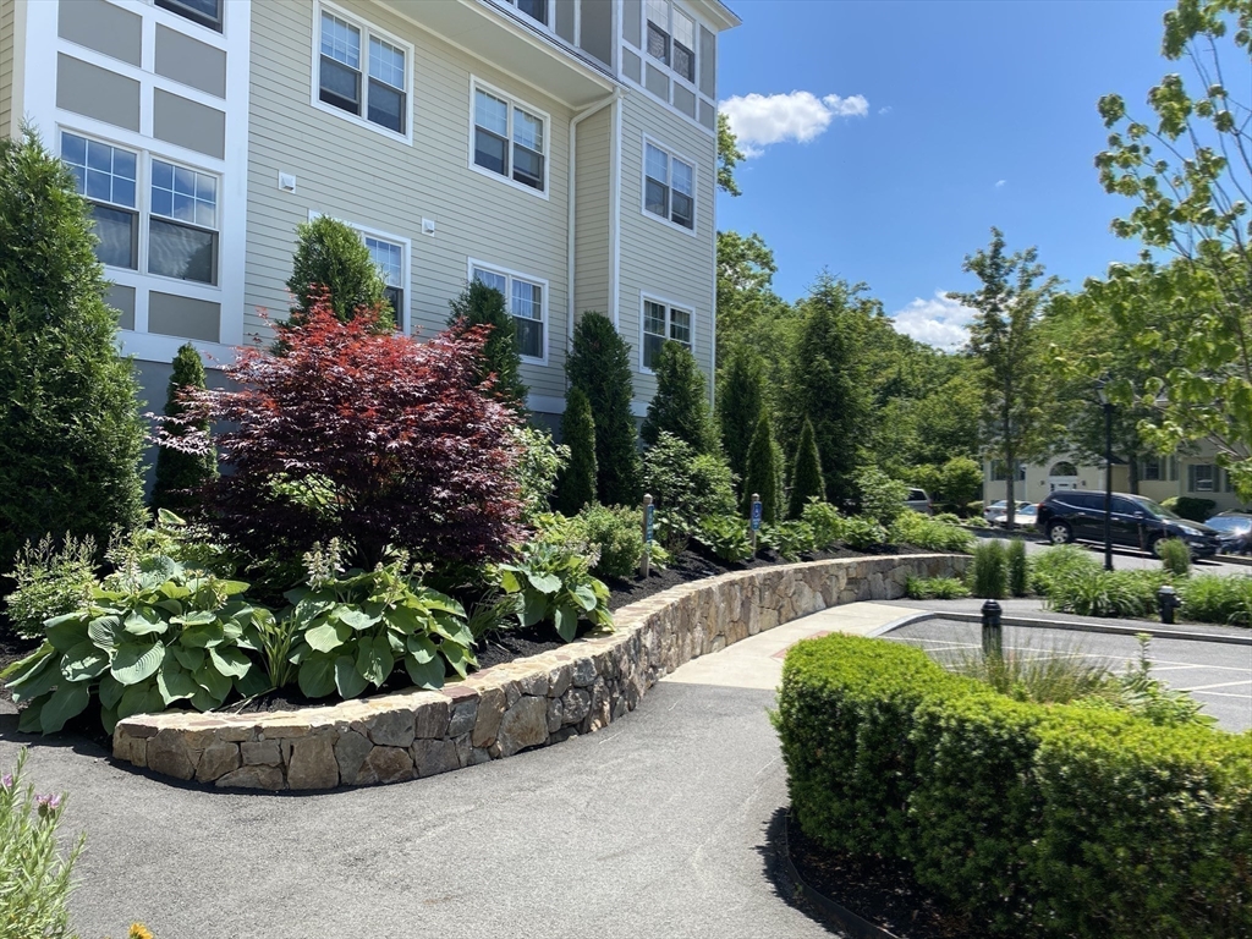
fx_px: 940
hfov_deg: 67.3
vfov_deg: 53.1
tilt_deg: +0.5
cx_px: 626
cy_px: 470
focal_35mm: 26
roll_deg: -0.6
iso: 32
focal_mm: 4.25
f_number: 1.8
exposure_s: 1/1653
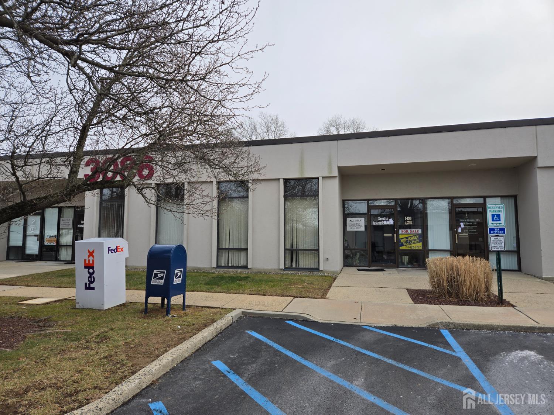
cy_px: 208
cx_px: 277
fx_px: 368
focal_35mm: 23
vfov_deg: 58.9
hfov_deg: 73.9
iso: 25
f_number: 1.8
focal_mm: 5.4
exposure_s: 1/1114
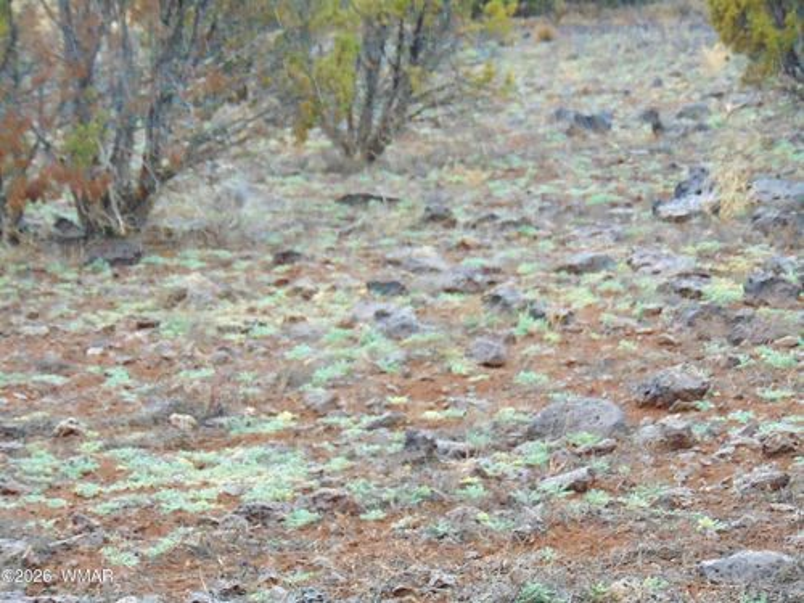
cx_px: 402
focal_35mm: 164
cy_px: 302
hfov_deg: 12.0
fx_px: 3809
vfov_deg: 9.1
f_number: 4
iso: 640
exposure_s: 1/250
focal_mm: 29.5
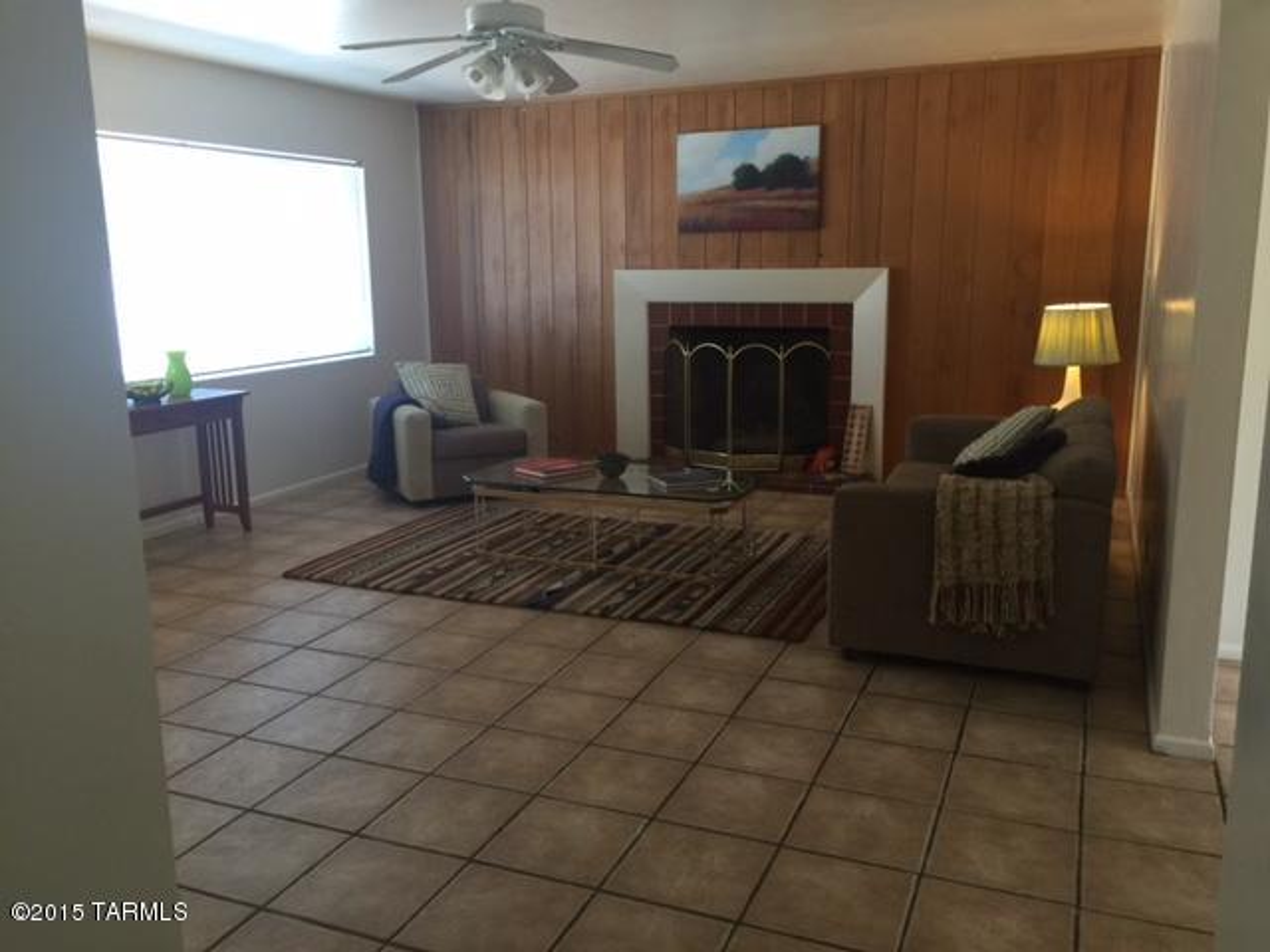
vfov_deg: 48.2
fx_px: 1064
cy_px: 476
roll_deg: +1.0
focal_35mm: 29
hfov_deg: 61.7
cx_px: 635
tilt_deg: -11.0
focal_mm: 4.15
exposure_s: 1/15
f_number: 2.2
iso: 40
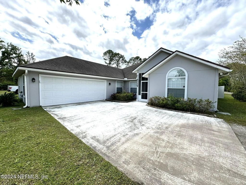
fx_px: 99
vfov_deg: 85.7
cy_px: 92
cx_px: 123
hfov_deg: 102.1
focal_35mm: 14
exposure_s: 1/1927
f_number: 2.2
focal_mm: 2.22
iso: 40
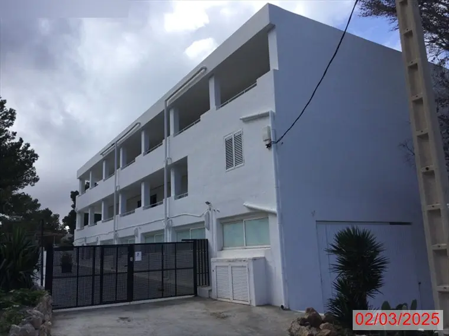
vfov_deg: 45.4
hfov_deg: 58.4
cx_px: 224
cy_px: 168
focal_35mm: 31
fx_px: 402
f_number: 2.4
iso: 25
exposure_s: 1/1481
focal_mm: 3.3
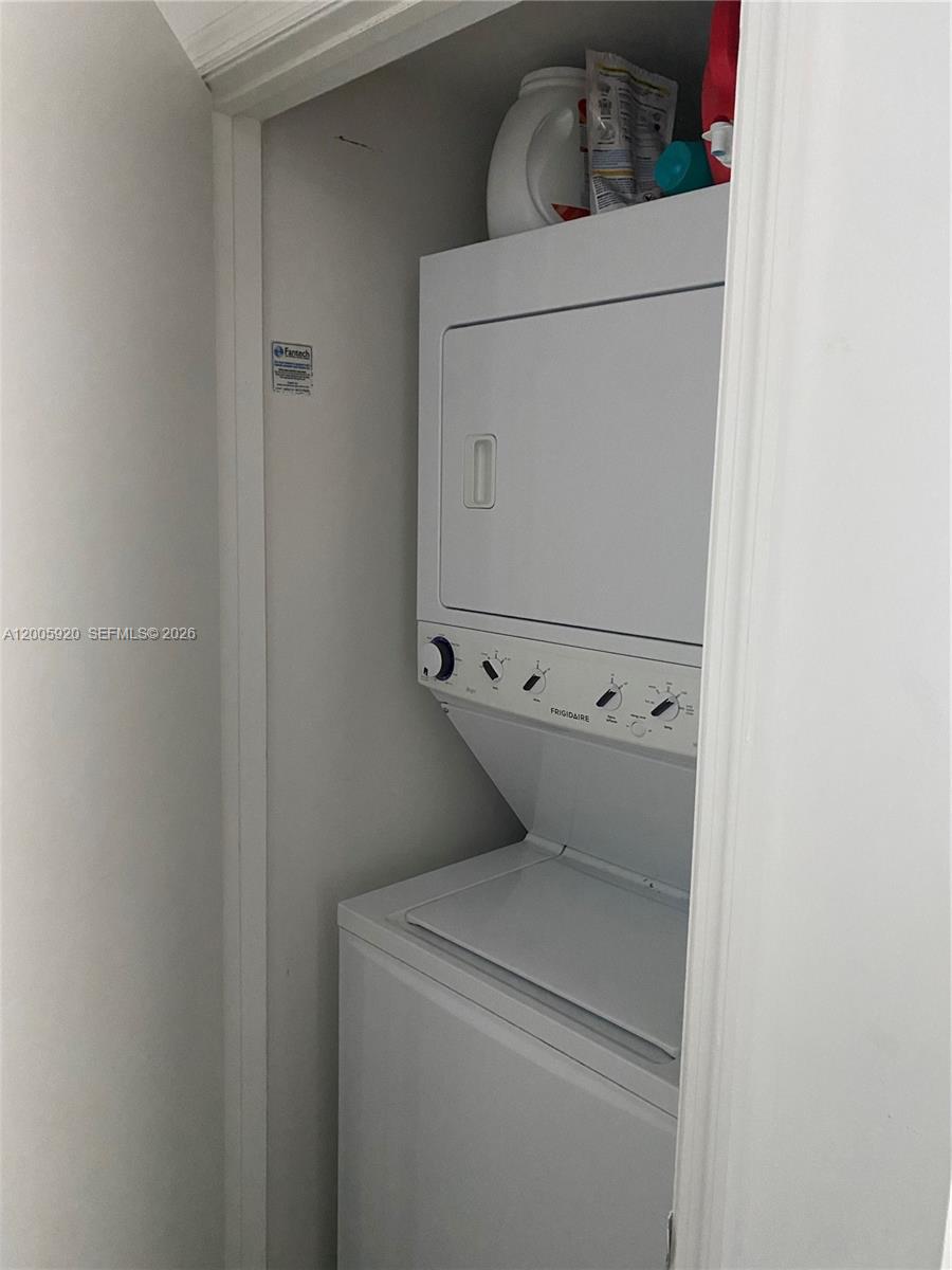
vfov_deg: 67.3
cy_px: 635
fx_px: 953
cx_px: 476
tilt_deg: -6.2
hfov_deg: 53.1
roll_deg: -0.9
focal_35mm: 26
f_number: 1.8
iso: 500
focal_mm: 4.25
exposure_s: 1/57
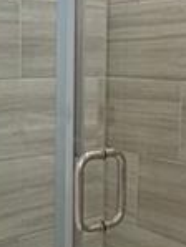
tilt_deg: -5.1
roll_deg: -1.1
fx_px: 515
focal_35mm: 72
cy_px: 111
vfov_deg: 27.0
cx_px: 61
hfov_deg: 20.4
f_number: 2.2
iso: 200
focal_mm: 2.22
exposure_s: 1/60
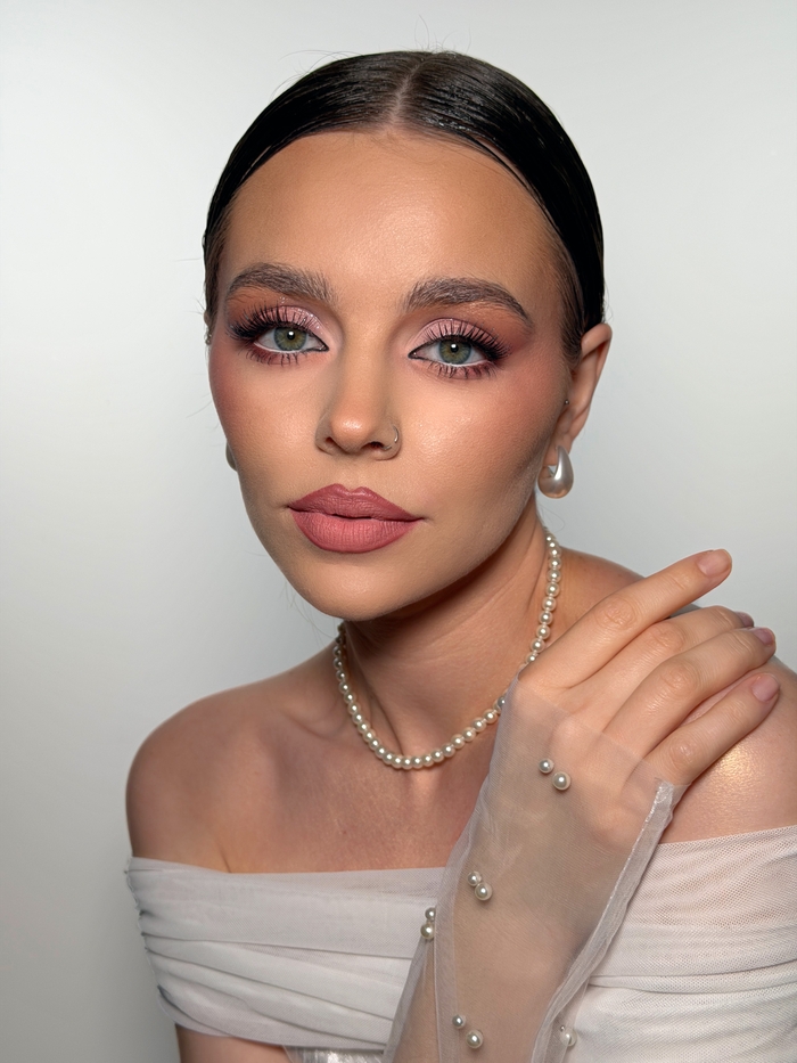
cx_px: 398
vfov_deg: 39.7
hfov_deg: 30.3
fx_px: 1473
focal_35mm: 48
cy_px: 532
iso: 64
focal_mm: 6.76
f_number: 1.78
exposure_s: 1/245
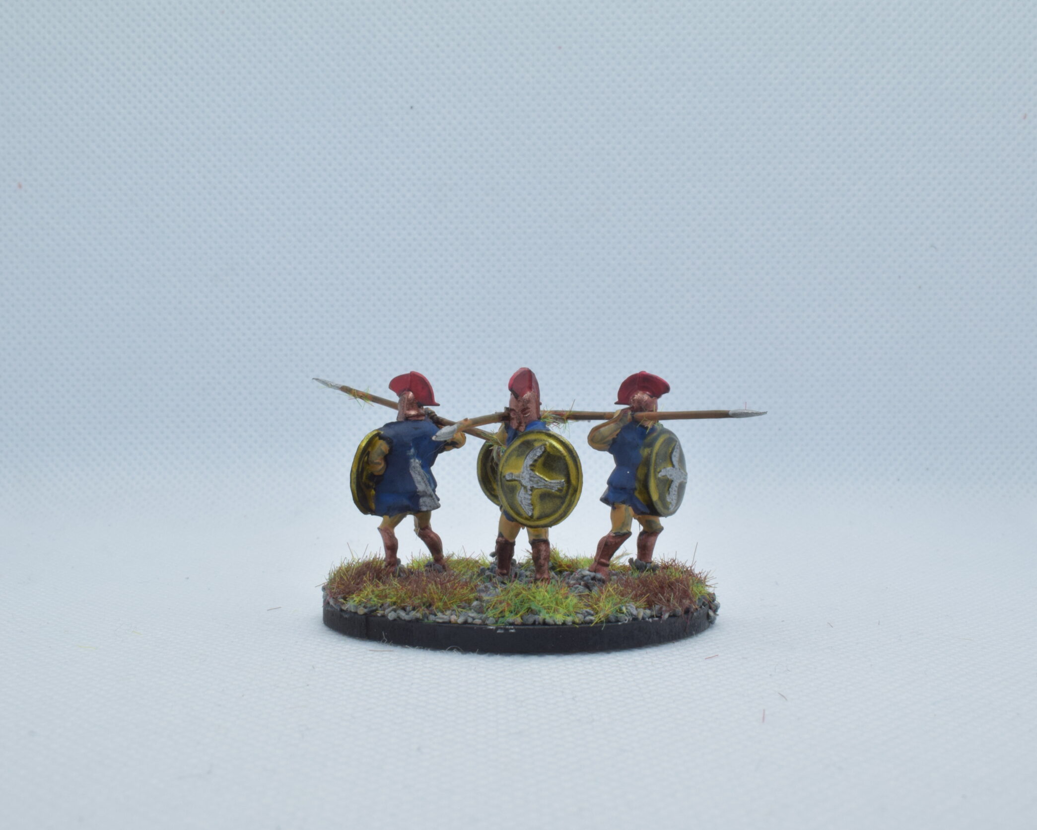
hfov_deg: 39.9
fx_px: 1429
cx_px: 500
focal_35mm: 47
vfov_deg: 32.4
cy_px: 418
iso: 800
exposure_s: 1/60
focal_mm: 27
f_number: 22
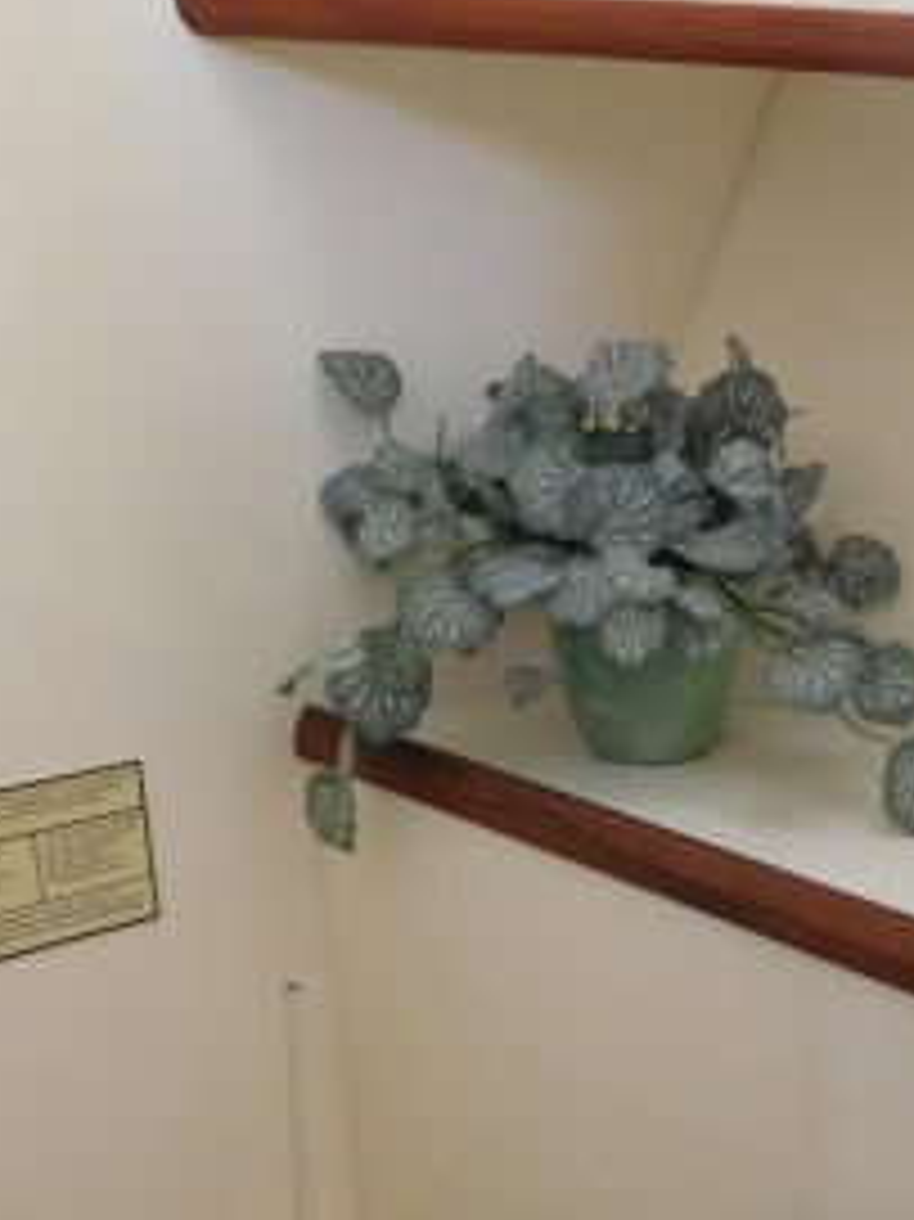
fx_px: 1797
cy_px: 882
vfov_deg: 36.8
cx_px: 833
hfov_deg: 27.5
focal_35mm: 51
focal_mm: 4
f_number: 3
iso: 360
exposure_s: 1/30
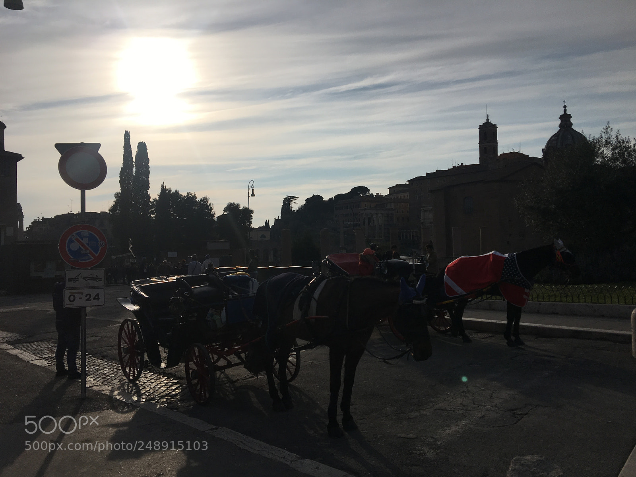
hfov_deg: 61.7
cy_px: 238
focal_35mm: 29
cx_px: 318
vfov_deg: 48.2
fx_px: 533
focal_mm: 4.15
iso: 25
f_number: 2.2
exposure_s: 1/6410
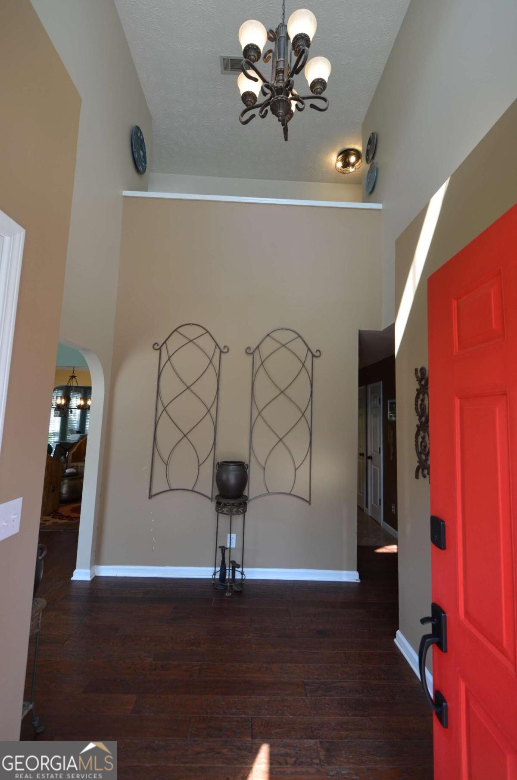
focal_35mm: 15
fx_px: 324
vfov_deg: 100.5
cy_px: 390
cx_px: 258
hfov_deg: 77.1
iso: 400
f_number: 5
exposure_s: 1/100
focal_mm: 10
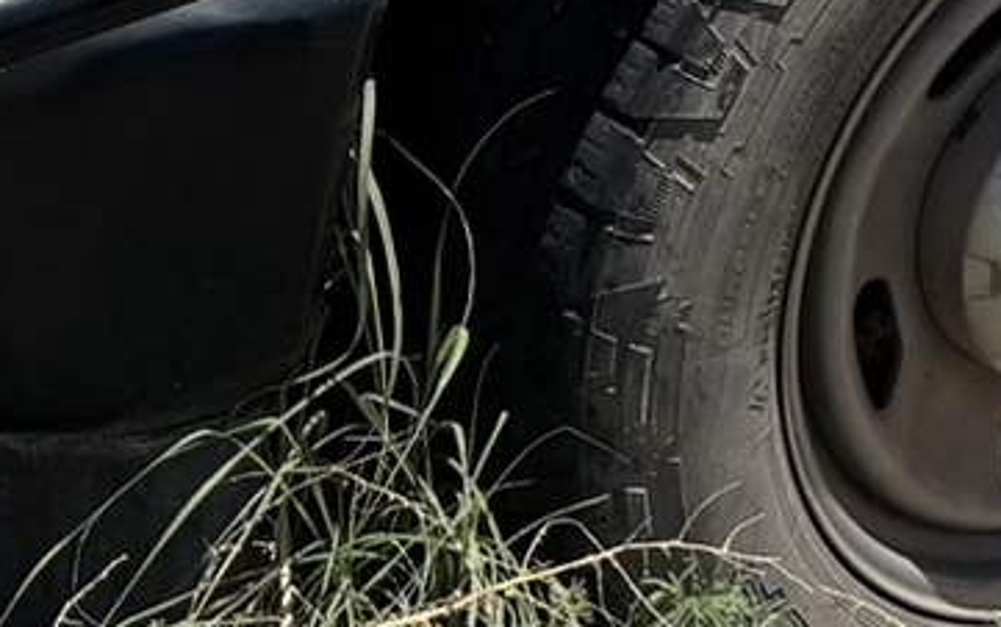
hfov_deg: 13.8
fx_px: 3848
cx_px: 1544
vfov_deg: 8.3
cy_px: -1065
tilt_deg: -10.1
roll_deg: -0.4
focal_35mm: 141
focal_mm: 6.76
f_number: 1.78
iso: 80
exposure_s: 1/7353
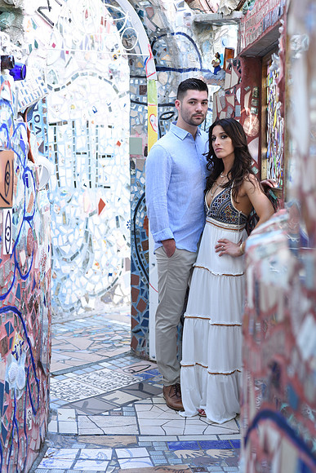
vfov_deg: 23.9
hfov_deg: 16.1
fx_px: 1118
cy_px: 236
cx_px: 158
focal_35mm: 85
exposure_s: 1/100
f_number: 4
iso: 320
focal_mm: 85
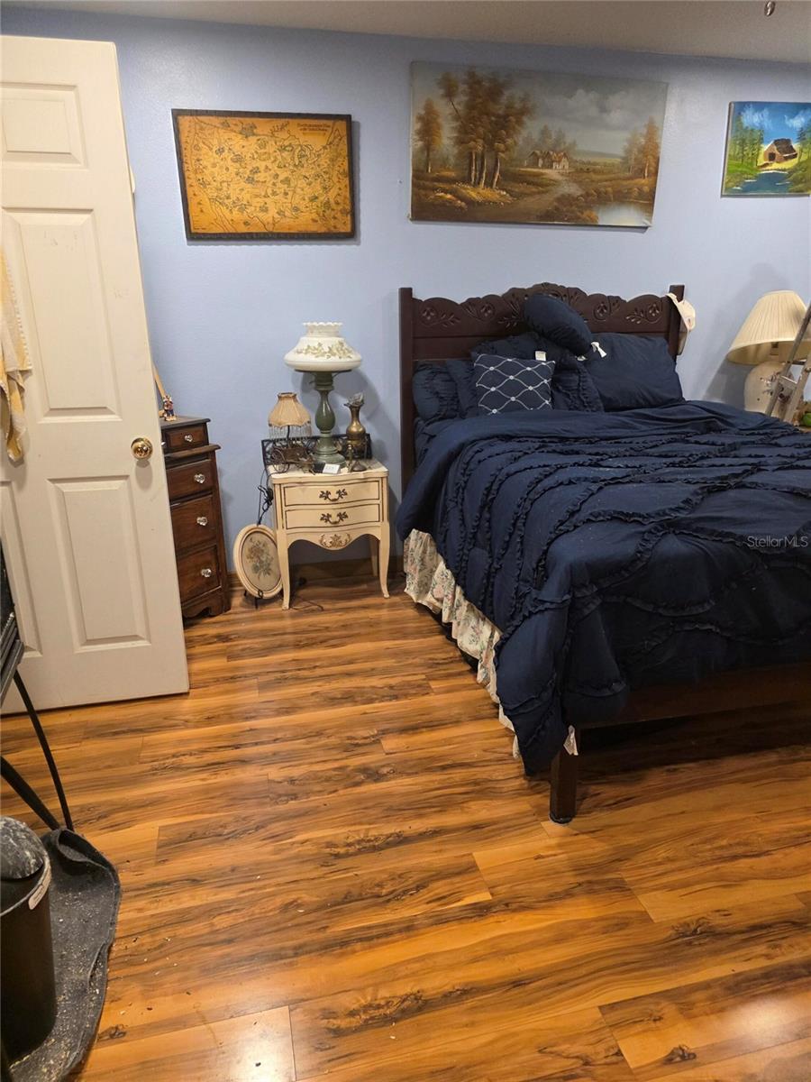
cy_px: 541
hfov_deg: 58.9
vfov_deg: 73.9
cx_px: 406
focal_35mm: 23
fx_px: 718
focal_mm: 6.3
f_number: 1.7
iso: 640
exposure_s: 1/120
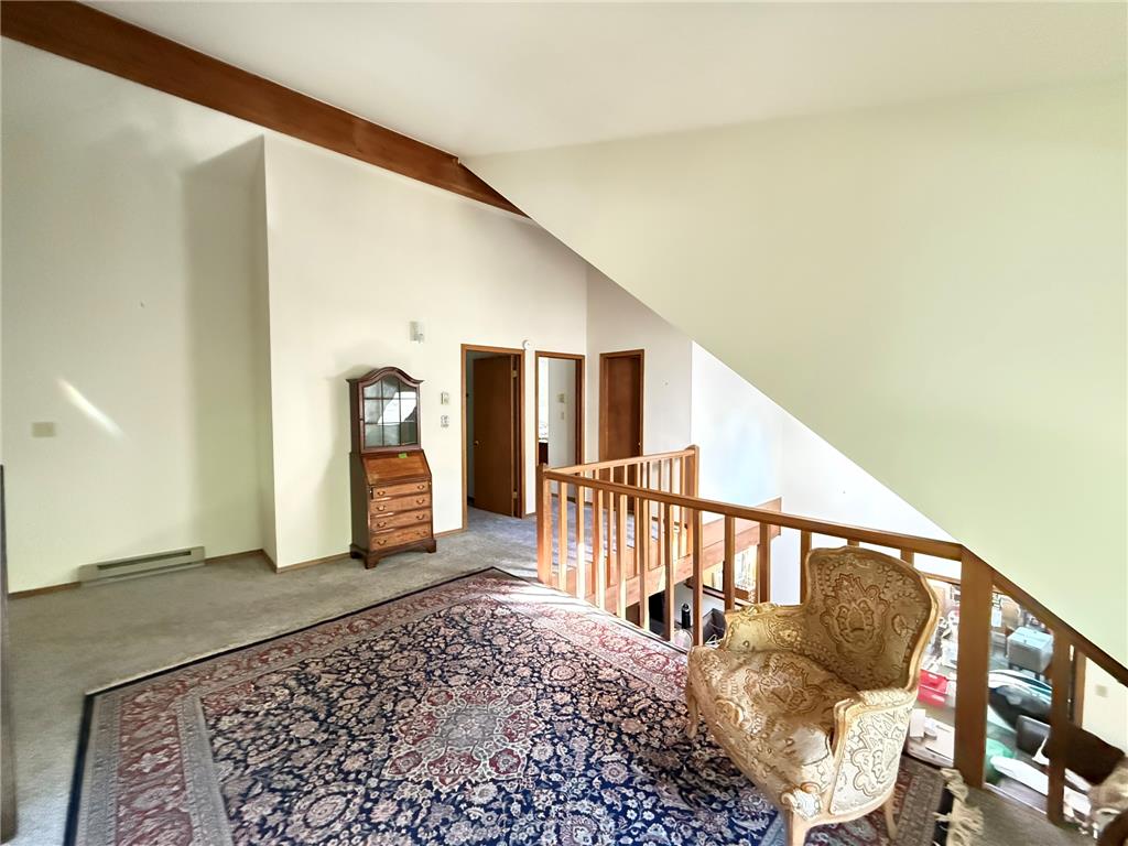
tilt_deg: -3.6
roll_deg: -1.2
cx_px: 564
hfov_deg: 102.1
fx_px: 456
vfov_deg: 85.7
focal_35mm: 14
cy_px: 423
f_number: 2.2
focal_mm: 2.22
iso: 1600
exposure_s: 1/40
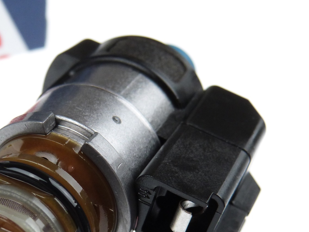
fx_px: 696
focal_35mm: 78
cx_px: 93
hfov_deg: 24.8
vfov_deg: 18.6
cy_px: 200
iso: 200
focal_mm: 7.9
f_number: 3.2
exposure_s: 1/160
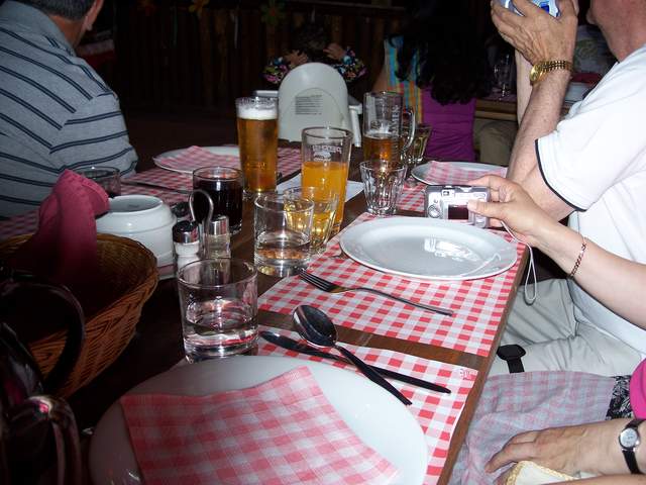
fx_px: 690
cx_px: 323
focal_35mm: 37
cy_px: 242
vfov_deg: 38.7
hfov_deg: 50.1
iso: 125
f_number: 2.8
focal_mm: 7.8
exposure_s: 1/60
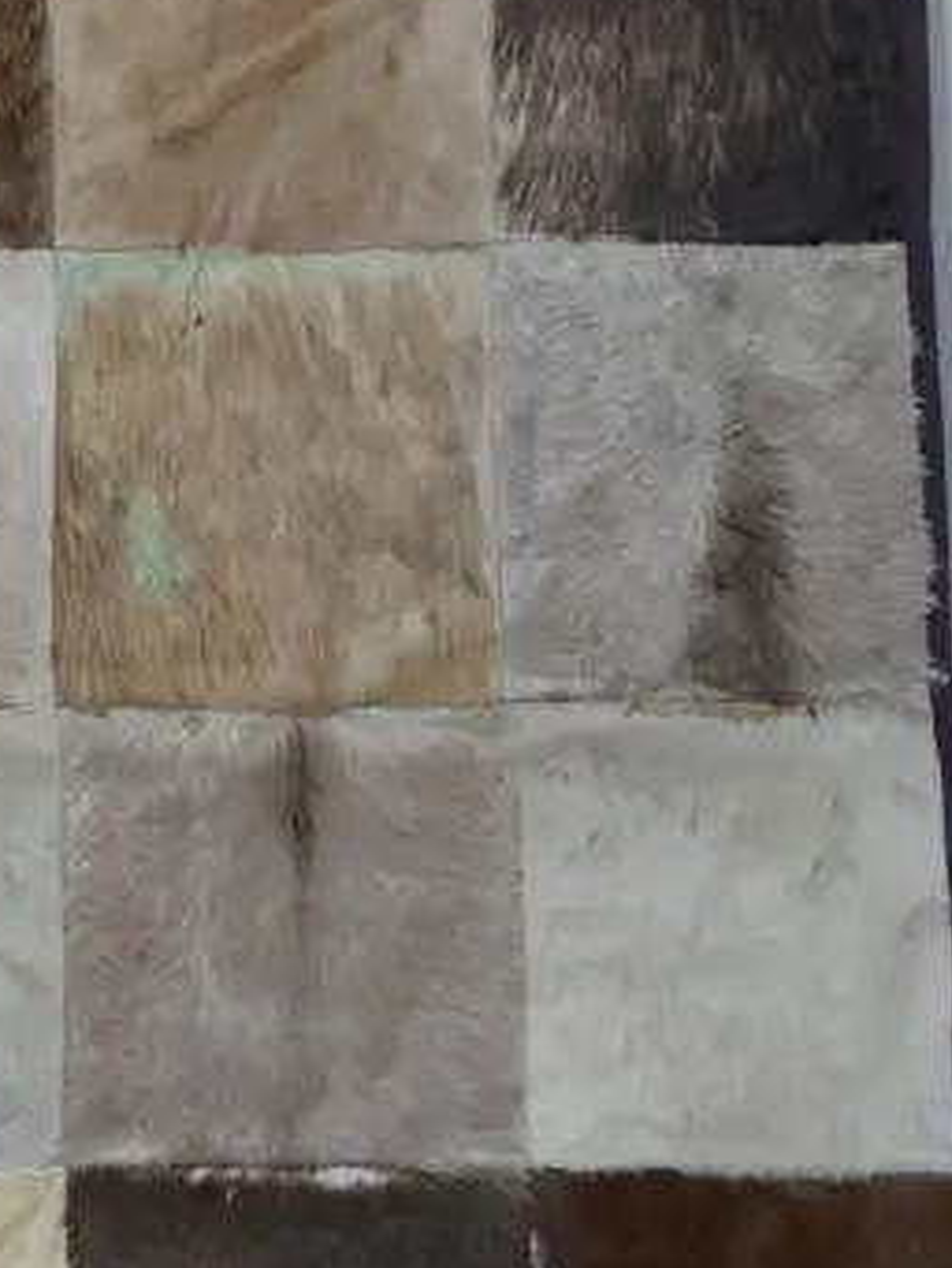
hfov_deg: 13.9
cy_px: 152
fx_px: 3738
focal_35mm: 102
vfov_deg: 19.0
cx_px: -351
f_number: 4
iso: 1000
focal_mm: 17
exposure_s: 1/60
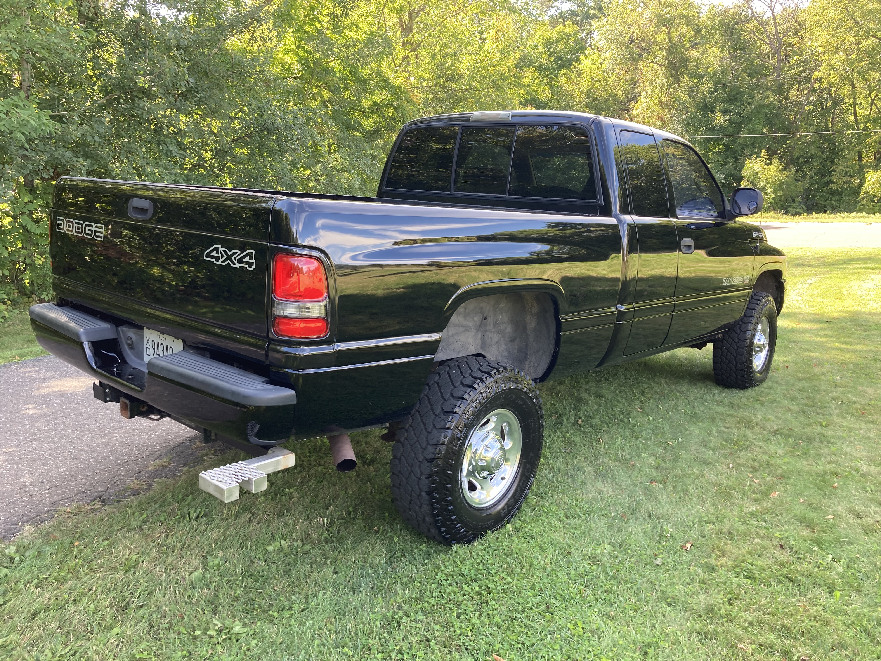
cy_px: 330
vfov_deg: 49.7
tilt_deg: -13.2
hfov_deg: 63.4
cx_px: 440
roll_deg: +1.7
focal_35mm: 28
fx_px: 713
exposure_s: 1/121
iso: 40
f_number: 1.8
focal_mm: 3.99
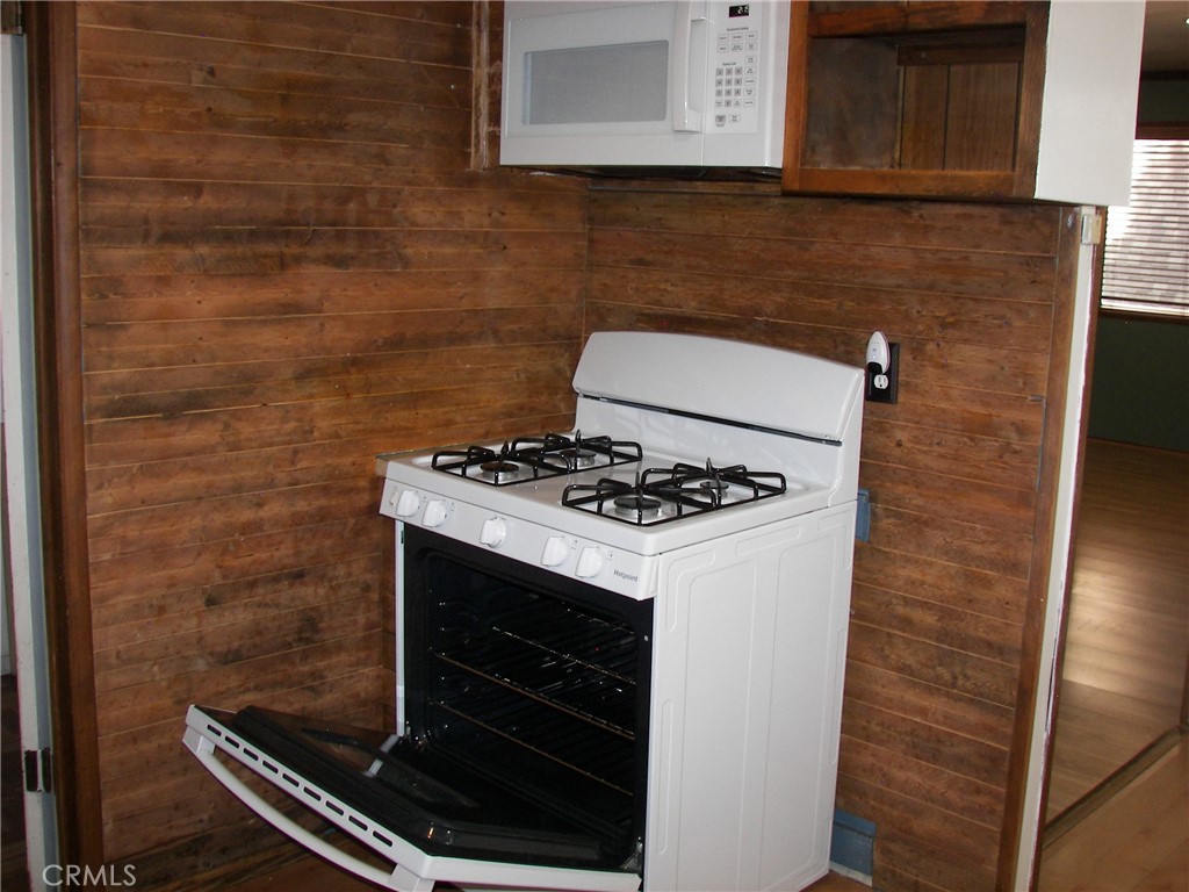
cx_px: 594
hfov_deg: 51.4
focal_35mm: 36
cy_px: 446
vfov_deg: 39.7
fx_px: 1237
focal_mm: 6
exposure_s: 1/30
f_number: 2.8
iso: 100
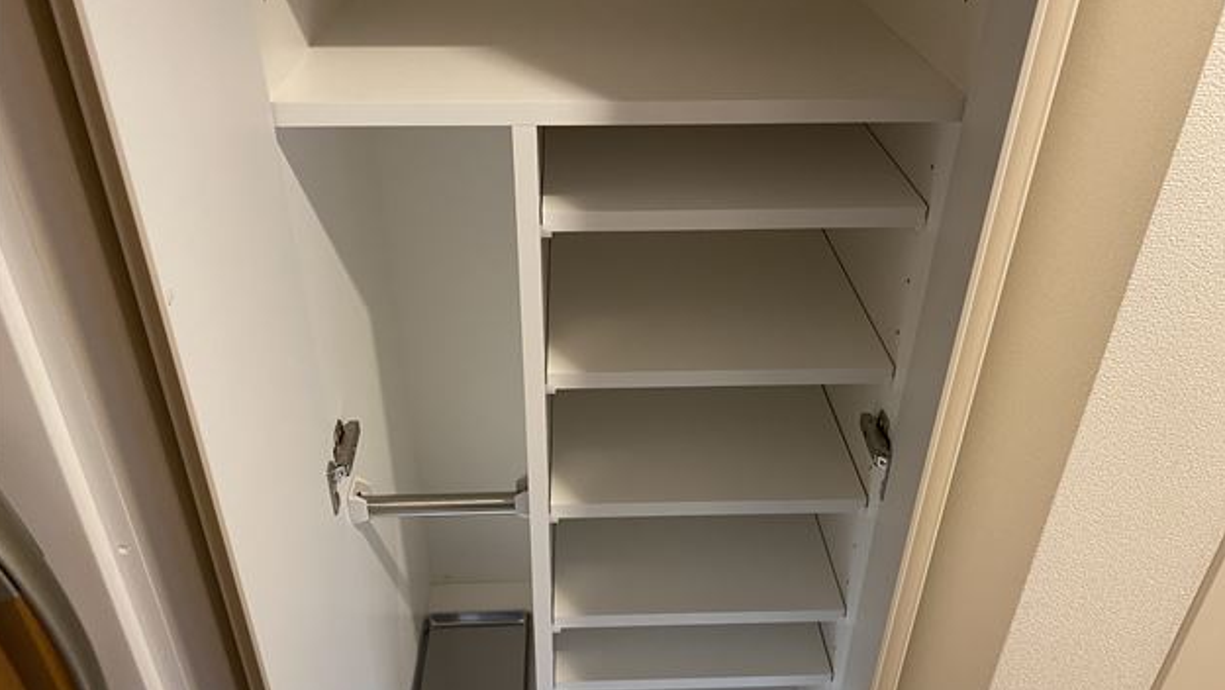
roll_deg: -1.1
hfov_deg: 66.0
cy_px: 369
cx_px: 617
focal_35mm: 29
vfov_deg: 40.2
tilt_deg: -30.2
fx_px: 942
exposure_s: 1/50
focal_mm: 4.25
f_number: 1.8
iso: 200
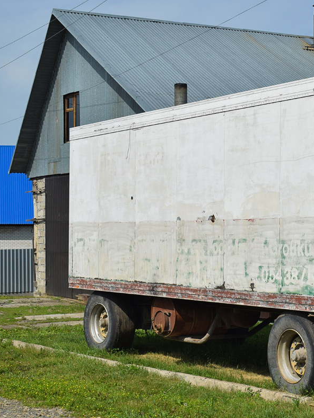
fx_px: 928
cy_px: 211
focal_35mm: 77
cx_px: 287
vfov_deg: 25.4
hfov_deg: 18.9
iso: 200
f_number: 7.1
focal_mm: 35
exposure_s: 1/1250
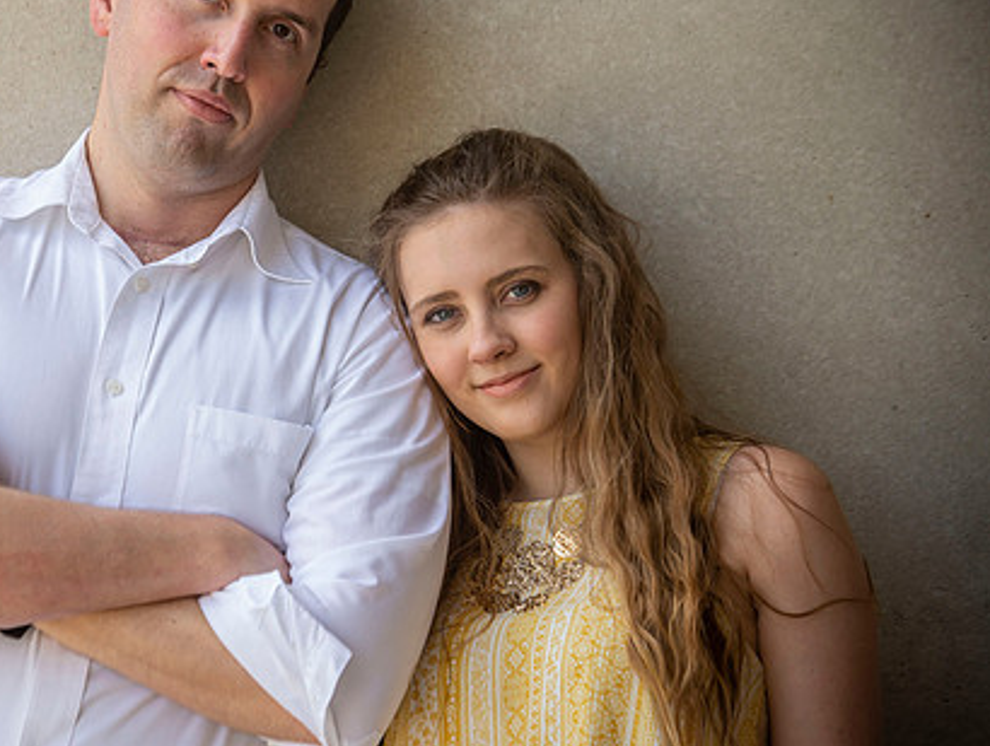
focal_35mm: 192
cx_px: 204
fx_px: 5501
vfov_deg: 7.8
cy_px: 269
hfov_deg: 10.3
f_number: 5
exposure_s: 1/250
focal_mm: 125
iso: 250
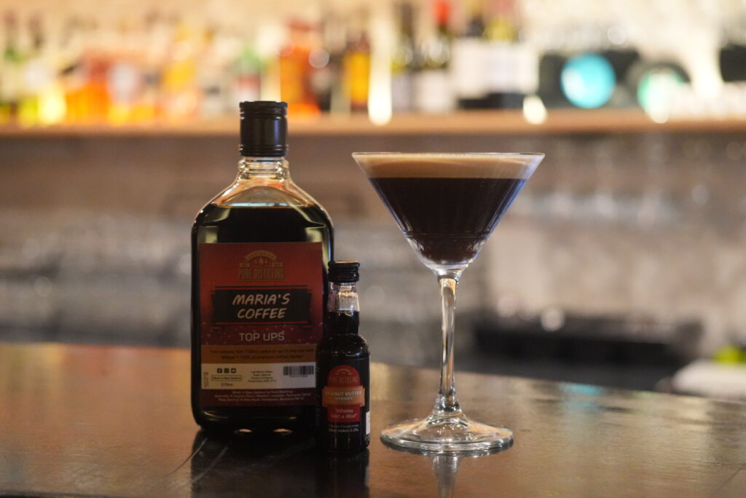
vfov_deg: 22.7
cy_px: 249
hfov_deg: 33.4
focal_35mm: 60
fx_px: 1244
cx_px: 373
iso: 5000
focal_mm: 40
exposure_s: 1/160
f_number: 2.5
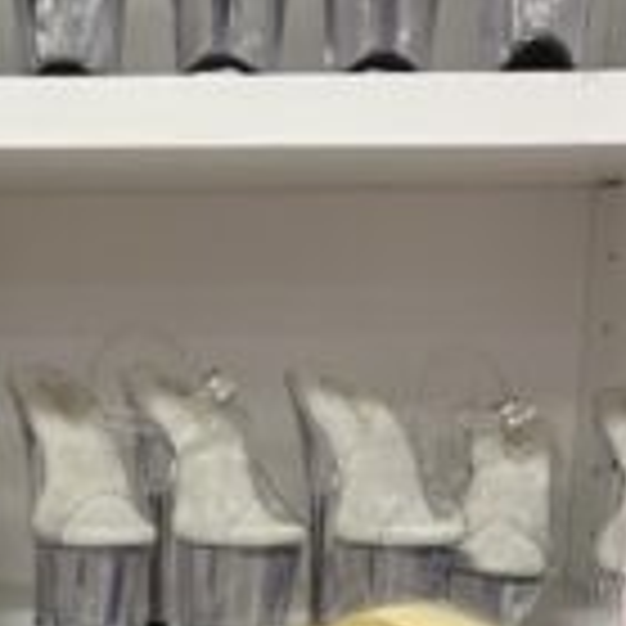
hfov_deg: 16.7
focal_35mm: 99
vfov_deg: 16.8
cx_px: -144
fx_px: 2026
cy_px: 766
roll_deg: +0.4
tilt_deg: -13.5
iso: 100
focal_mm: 5.1
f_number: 1.6
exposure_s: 1/60
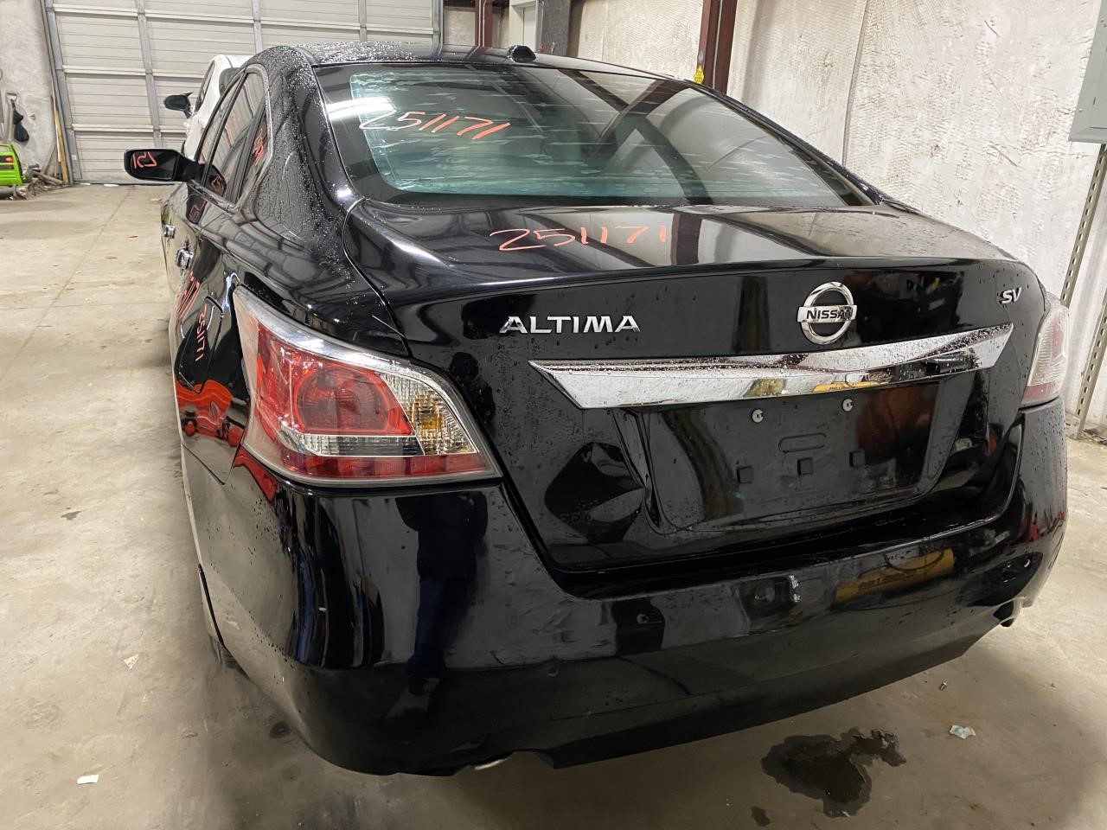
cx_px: 554
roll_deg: -3.5
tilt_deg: -21.1
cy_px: 415
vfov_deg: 53.1
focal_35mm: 26
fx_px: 831
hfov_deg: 67.3
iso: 400
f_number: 1.8
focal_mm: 4.25
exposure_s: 1/40
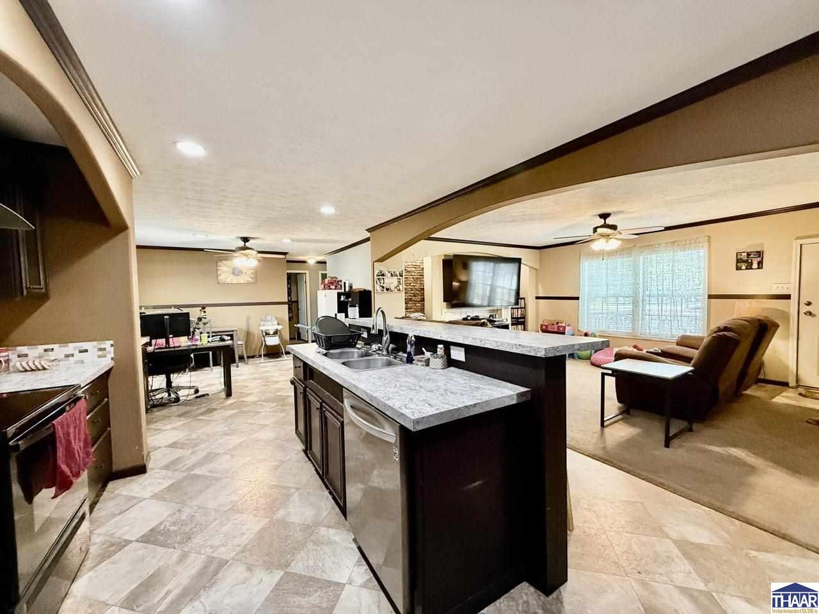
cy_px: 307
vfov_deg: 85.7
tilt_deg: -1.6
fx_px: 331
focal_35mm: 14
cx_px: 410
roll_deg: +1.3
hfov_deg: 102.1
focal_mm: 2.22
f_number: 2.2
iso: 500
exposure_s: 1/60
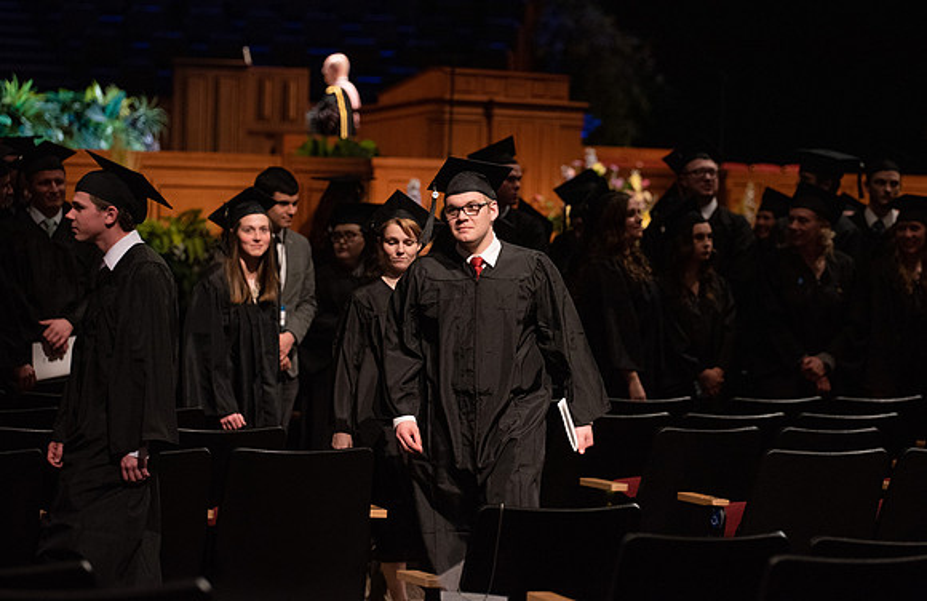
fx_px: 3644
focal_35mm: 143
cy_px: 263
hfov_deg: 14.5
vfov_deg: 9.4
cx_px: 489
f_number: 3.2
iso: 2500
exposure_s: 1/320
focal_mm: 125
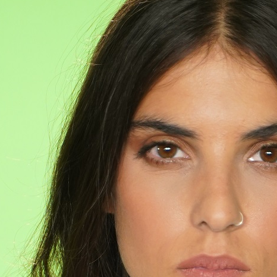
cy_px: 548
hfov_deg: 5.3
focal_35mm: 328
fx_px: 2969
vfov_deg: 5.2
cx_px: 194
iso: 1000
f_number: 2.8
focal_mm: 75
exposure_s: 1/320
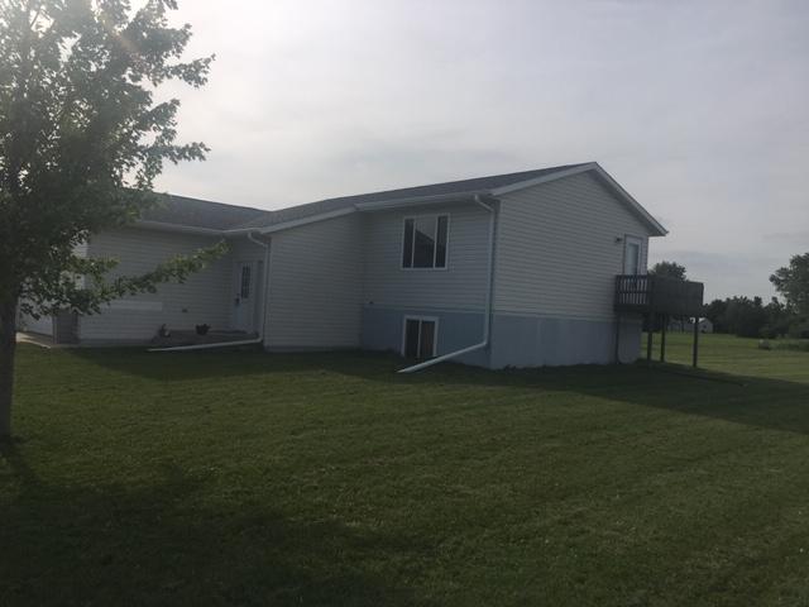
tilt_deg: +4.1
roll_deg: -2.5
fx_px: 678
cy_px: 304
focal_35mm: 29
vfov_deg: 48.2
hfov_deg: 61.7
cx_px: 404
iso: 25
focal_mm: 4.15
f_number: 2.2
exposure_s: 1/2849
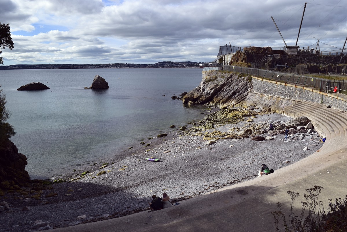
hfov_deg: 67.4
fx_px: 260
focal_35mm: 27
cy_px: 116
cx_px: 174
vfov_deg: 47.9
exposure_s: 1/500
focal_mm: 18
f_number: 11
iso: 280
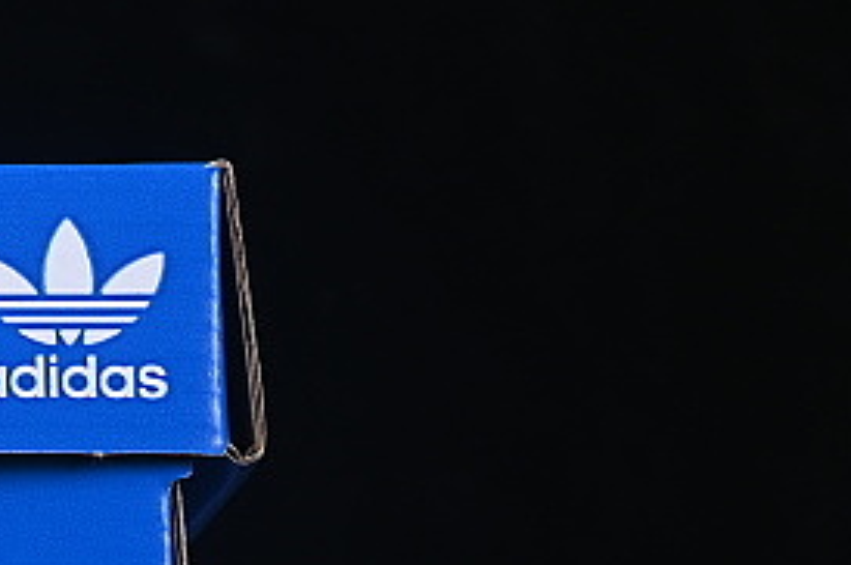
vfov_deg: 4.6
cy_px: 456
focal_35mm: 296
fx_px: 6989
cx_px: -730
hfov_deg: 6.8
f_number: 8
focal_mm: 50
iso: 160
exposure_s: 1/80
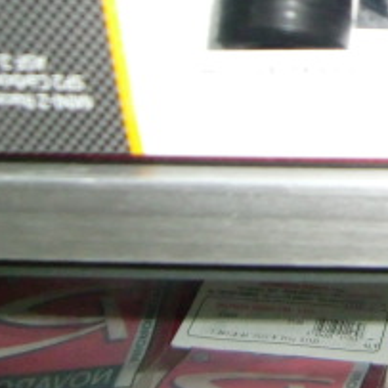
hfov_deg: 20.0
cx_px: 528
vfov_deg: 21.0
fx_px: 989
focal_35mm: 78
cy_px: -48
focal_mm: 4.9
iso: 400
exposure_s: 1/60
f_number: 2.6
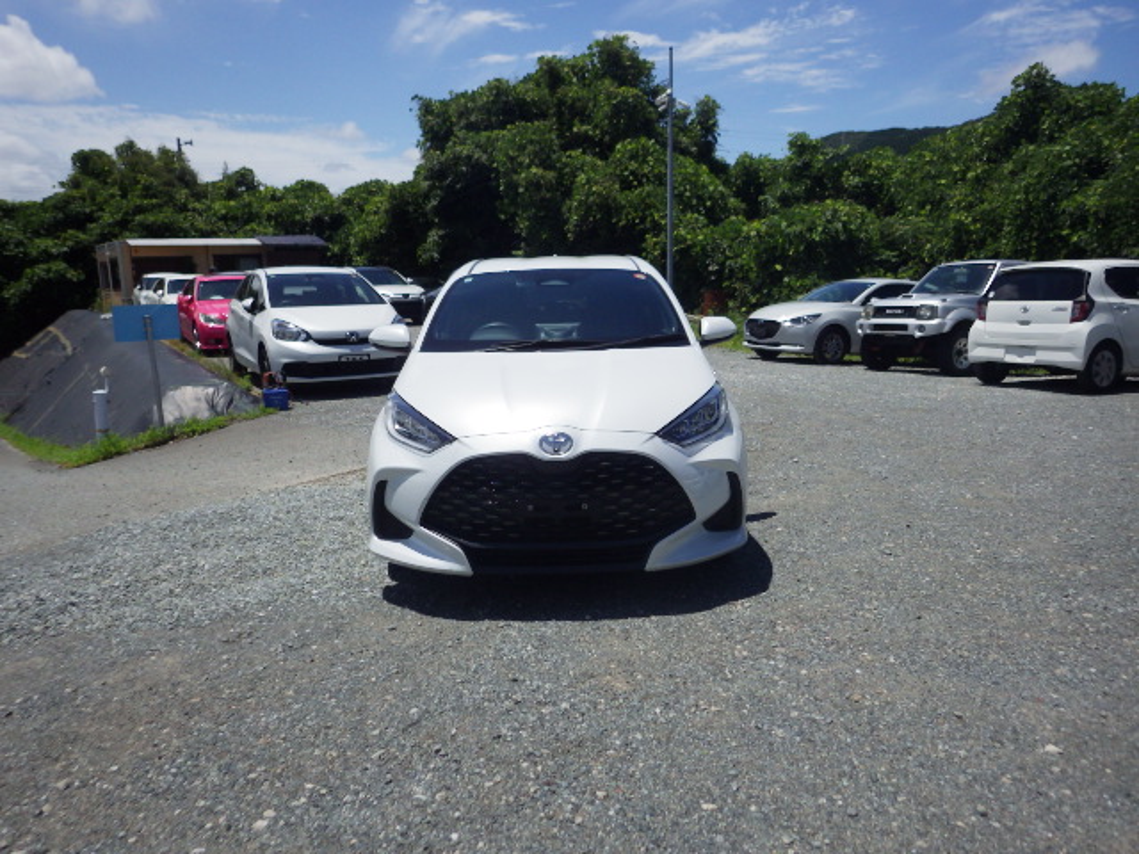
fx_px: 823
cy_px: 427
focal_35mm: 25
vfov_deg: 54.9
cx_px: 570
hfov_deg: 69.4
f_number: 7.9
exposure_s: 1/800
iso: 250
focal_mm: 4.5
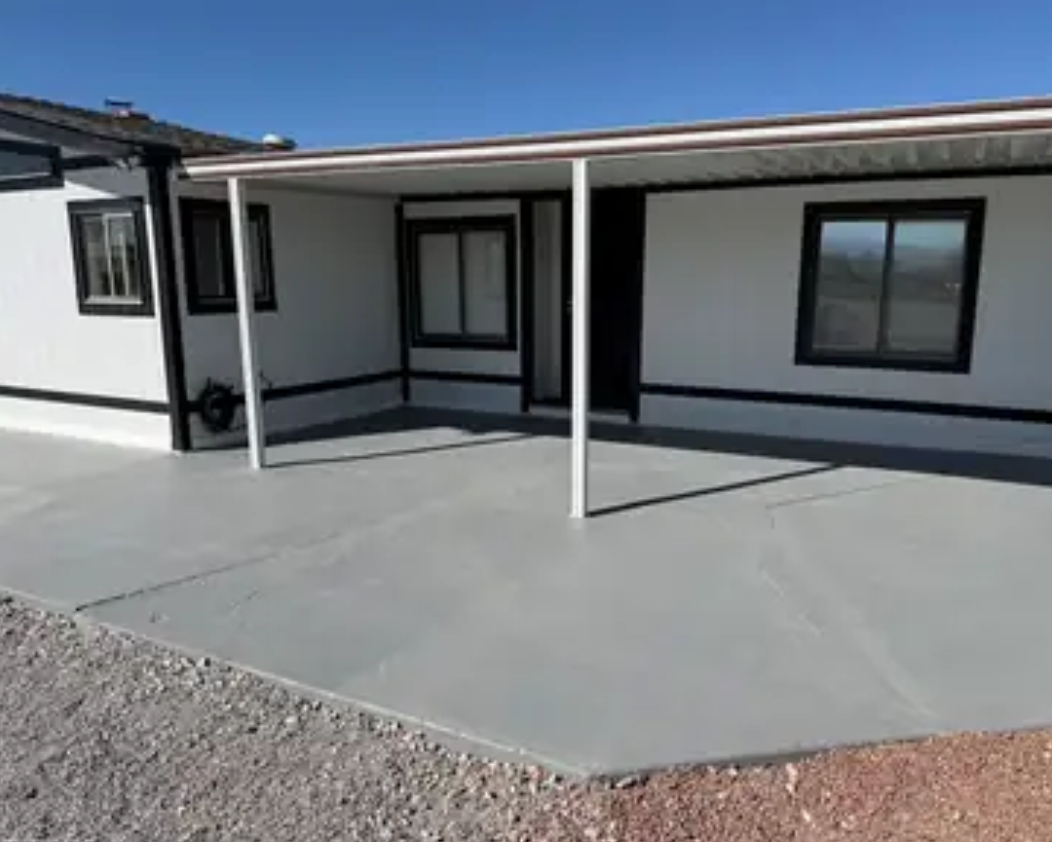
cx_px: 555
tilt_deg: -10.3
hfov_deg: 66.0
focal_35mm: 26
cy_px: 430
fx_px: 810
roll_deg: +0.1
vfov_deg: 54.9
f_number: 1.78
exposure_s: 1/8130
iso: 80
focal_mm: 6.76
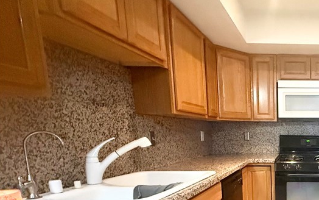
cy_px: 173
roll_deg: -0.3
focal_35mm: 29
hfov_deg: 53.0
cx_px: 309
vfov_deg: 40.5
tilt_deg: -9.1
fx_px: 252
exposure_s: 1/60
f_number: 2.2
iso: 1250
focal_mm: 2.22
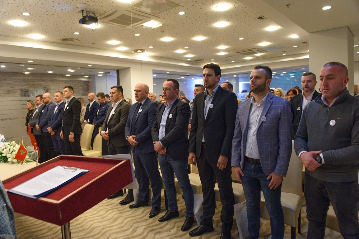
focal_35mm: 24
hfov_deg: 73.7
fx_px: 239
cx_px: 180
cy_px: 120
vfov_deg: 53.1
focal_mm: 24
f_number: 4
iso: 2000
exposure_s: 1/60
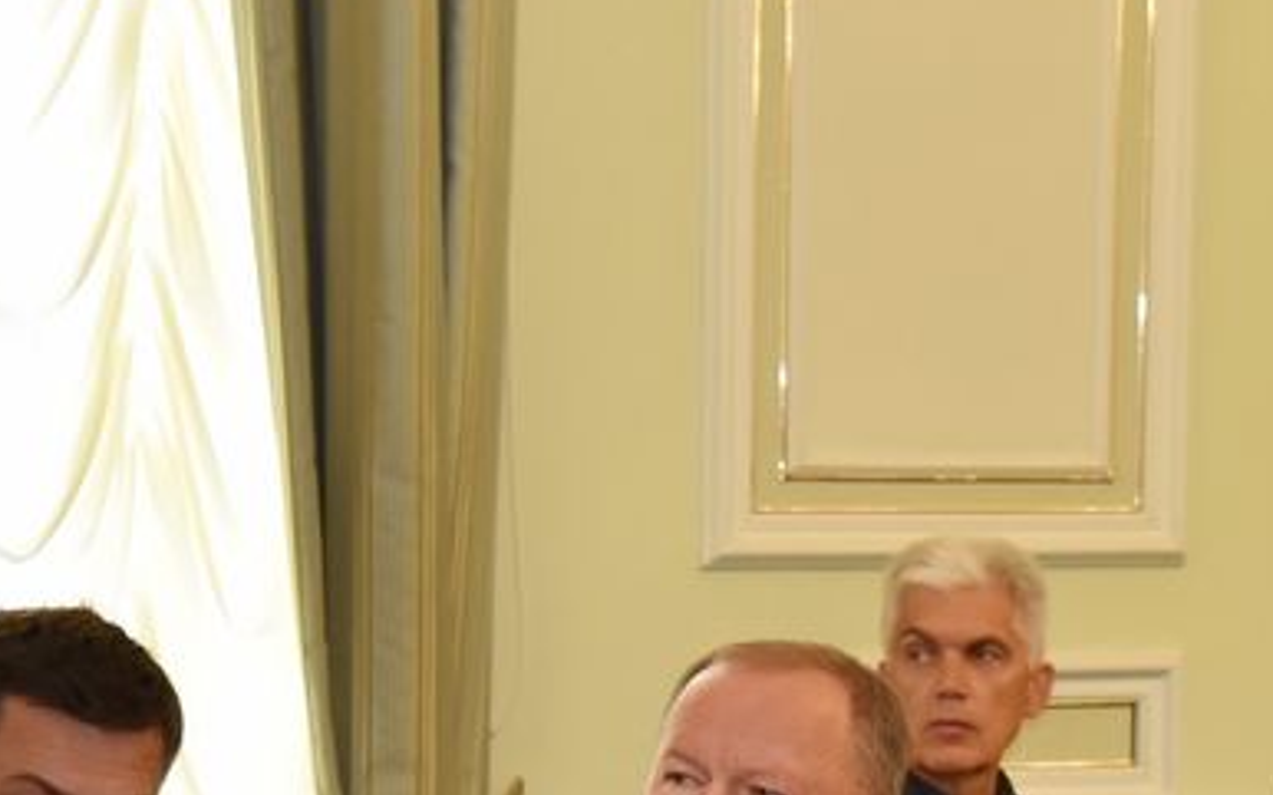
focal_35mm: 148
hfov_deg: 14.1
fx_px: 5133
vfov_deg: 8.7
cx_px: 594
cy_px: 1127
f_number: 4
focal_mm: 40
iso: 1600
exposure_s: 1/200
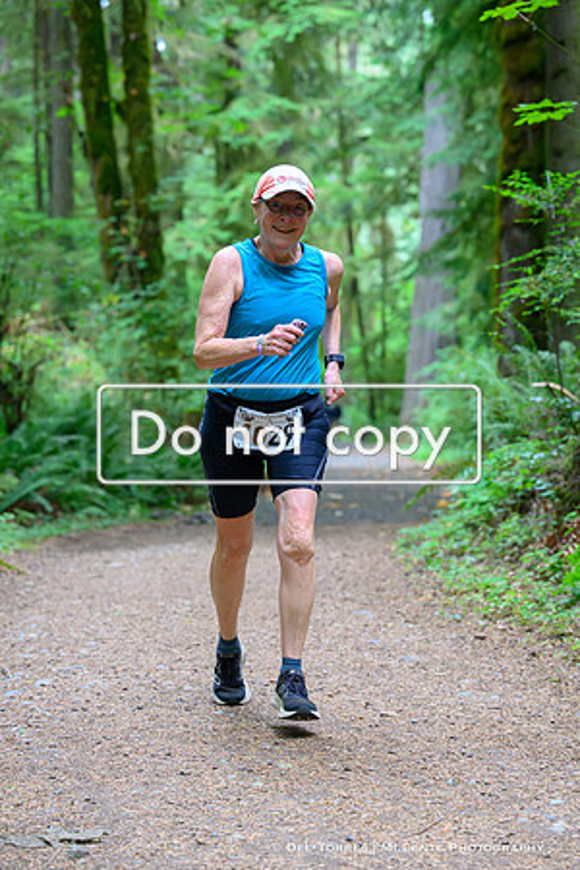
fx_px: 1982
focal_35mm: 82
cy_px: 435
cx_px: 290
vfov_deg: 24.8
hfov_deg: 16.7
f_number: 4
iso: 9000
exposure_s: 1/800
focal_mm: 82
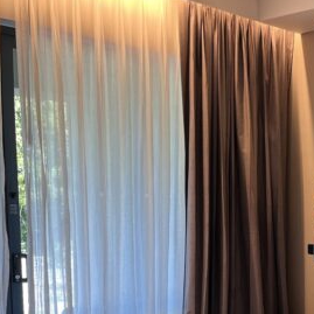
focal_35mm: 64
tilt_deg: -9.1
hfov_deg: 24.8
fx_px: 657
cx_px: 357
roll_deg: -1.5
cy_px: 298
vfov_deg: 25.8
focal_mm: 5.1
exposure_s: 1/100
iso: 100
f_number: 1.6
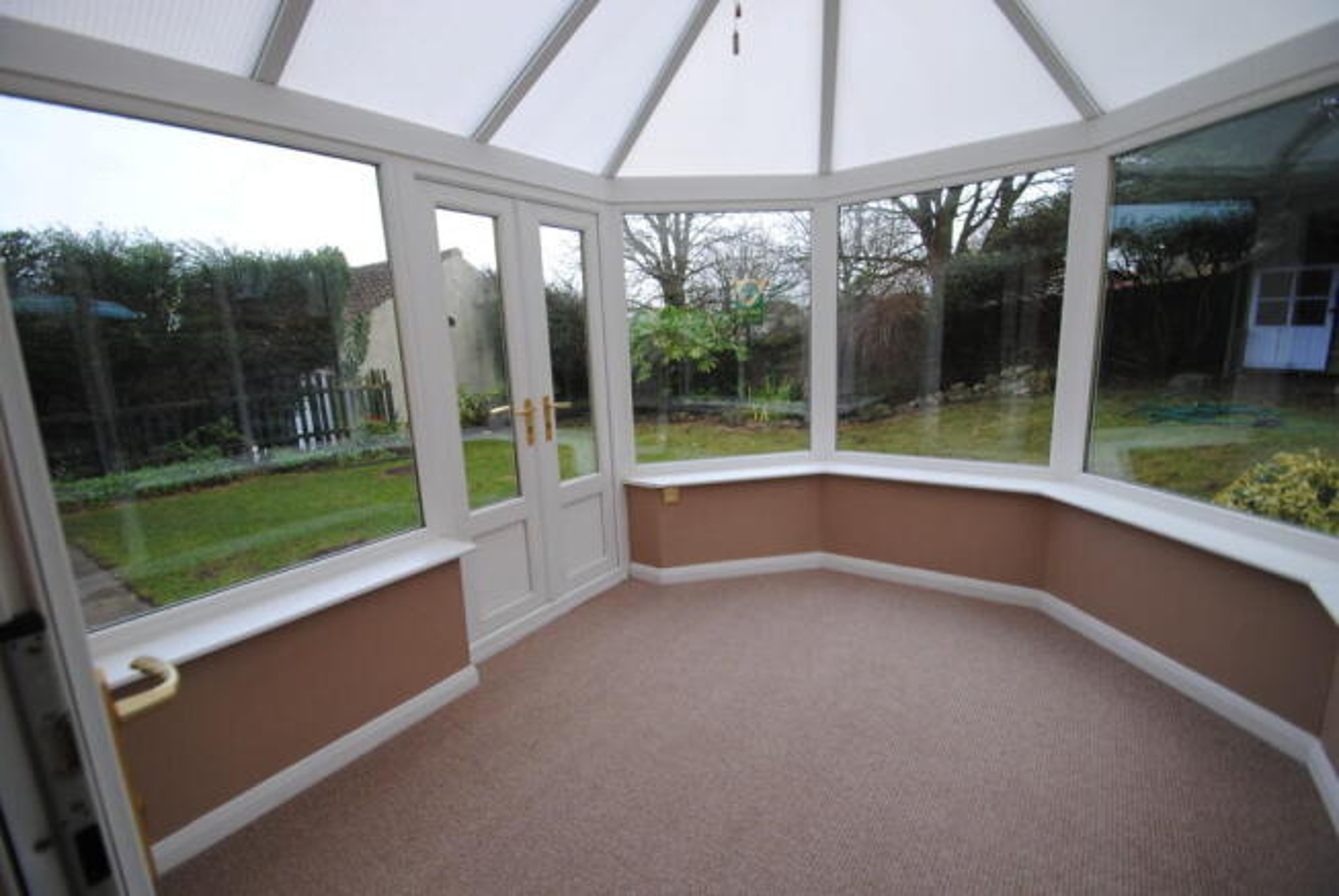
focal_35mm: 15
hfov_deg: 100.3
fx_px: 559
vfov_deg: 77.5
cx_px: 670
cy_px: 448
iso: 100
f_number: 3.5
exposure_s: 1/50
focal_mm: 10
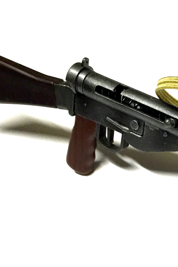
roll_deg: +9.1
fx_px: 519
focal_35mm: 70
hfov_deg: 18.3
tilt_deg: -39.5
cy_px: 201
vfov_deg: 28.4
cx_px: 225
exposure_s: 1/30
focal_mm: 4.15
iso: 50
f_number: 2.2
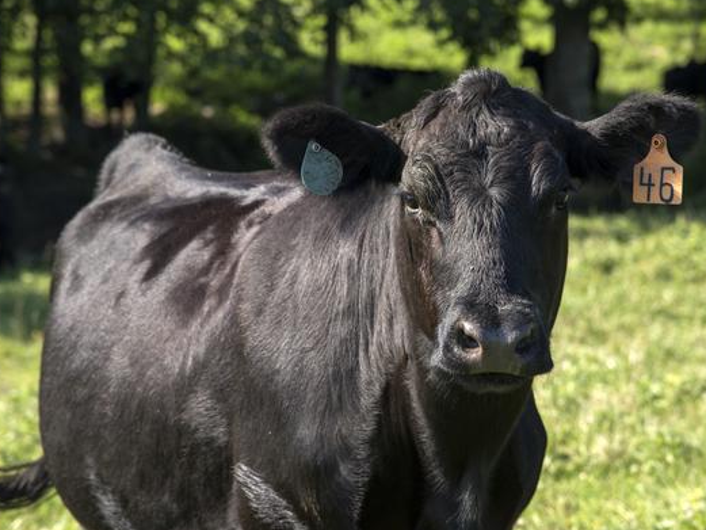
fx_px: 3162
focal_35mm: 155
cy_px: 251
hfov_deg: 12.7
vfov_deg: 9.6
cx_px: 432
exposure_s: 1/800
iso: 640
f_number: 6.3
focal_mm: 120
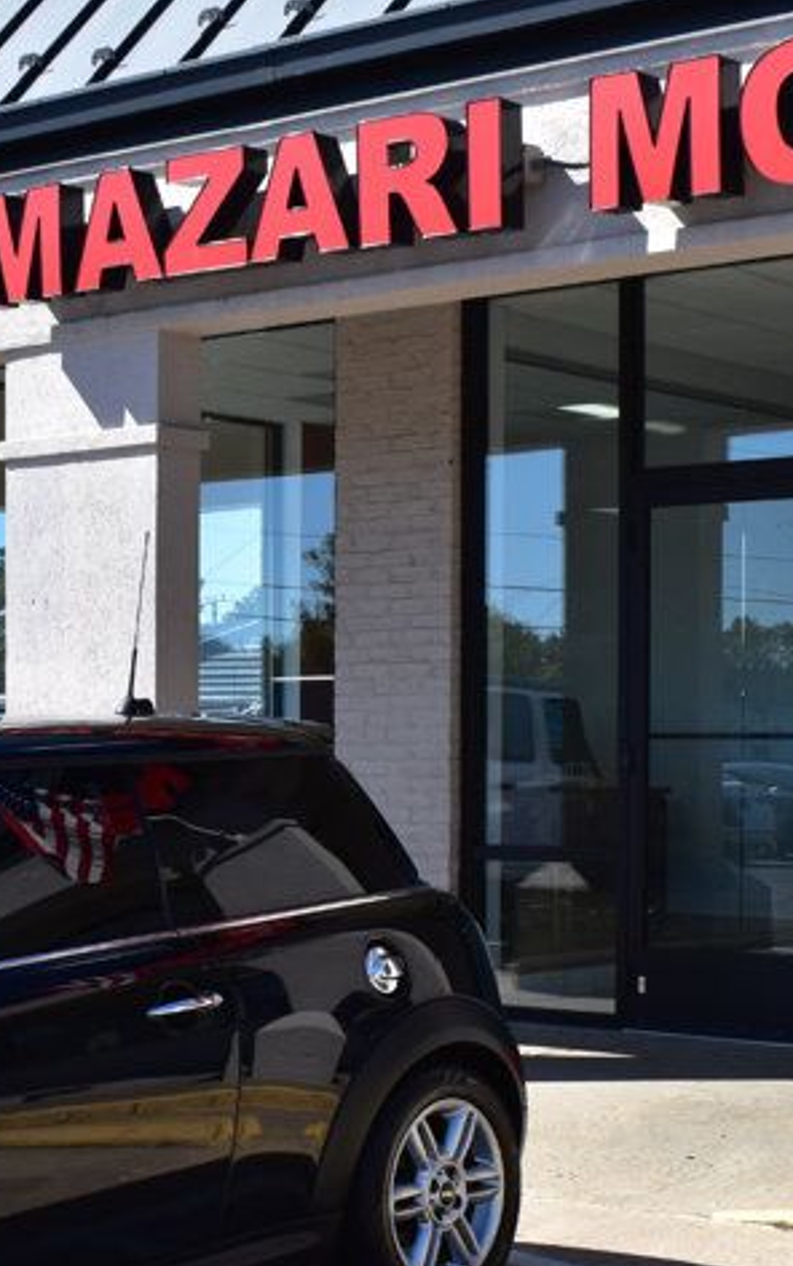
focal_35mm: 76
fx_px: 2629
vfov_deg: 26.9
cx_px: 220
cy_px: 859
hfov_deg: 17.1
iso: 400
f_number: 11
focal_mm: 23
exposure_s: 1/400
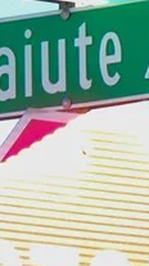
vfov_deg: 3.8
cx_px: 3
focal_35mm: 565
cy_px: 37
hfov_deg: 2.1
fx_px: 3980
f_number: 8.3
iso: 100
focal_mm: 18.7
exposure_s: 1/60
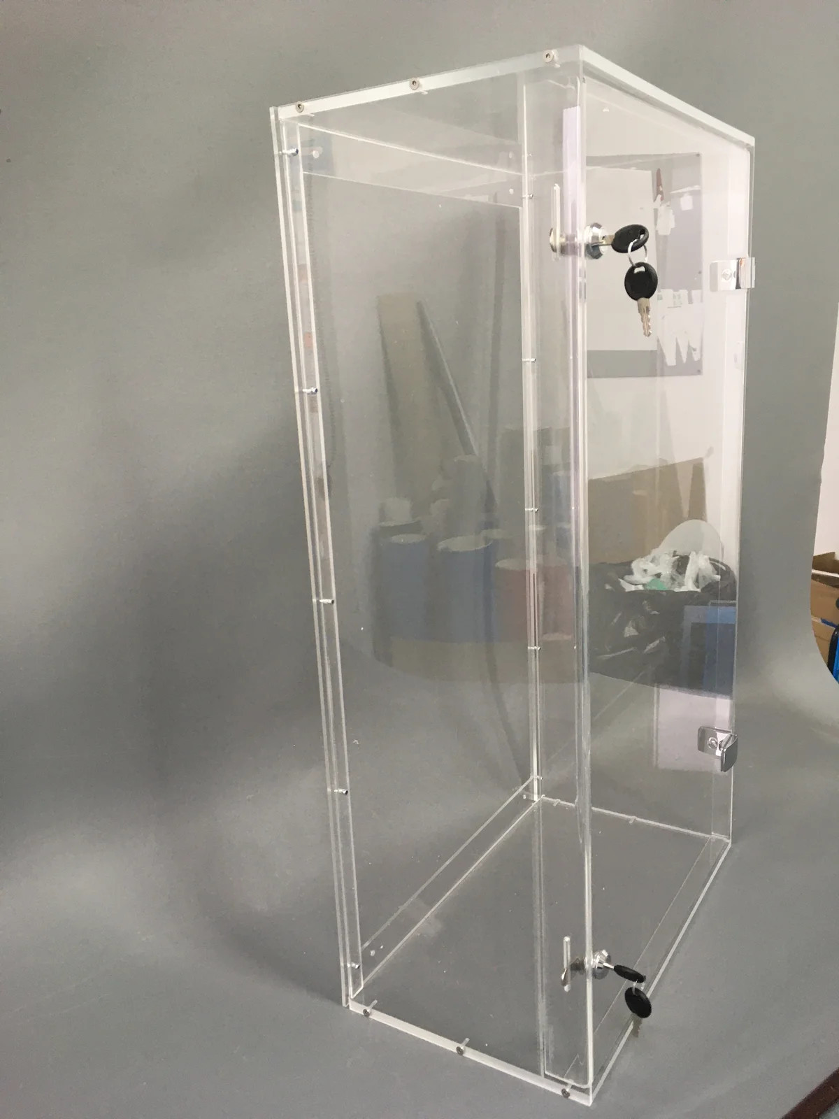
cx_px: 420
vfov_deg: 61.7
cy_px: 560
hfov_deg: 48.2
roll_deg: +3.2
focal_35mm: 29
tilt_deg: -16.5
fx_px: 937
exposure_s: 1/33
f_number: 2.2
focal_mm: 4.15
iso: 80
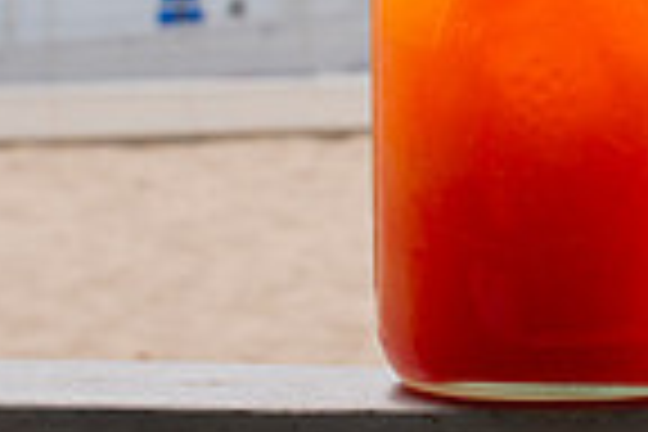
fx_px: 4356
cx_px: 1197
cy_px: -12
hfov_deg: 8.2
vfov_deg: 5.7
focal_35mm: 242
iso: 200
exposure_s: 1/250
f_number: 10
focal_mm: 50
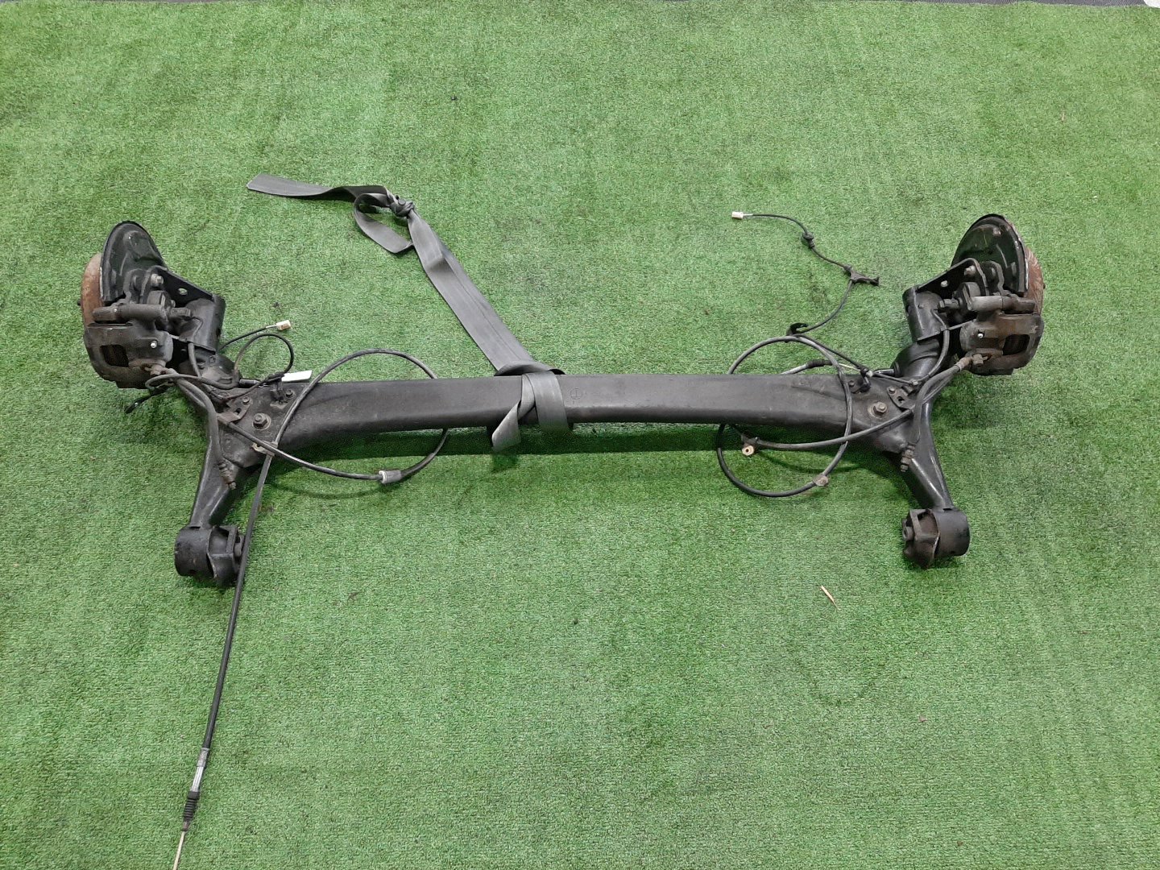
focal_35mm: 26
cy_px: 435
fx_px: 871
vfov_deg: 53.1
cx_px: 580
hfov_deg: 67.3
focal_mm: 3.93
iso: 228
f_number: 1.7
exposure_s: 1/50
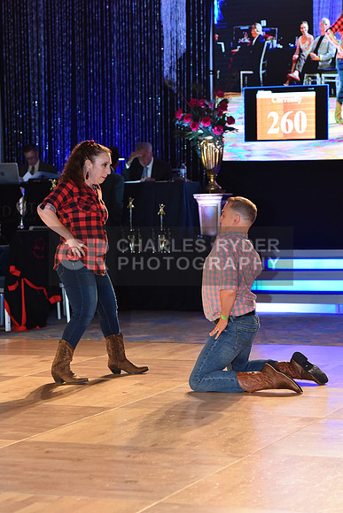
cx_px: 172
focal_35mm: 112
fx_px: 1600
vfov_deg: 18.3
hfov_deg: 12.2
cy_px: 256
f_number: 5
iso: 2000
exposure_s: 1/250
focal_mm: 112
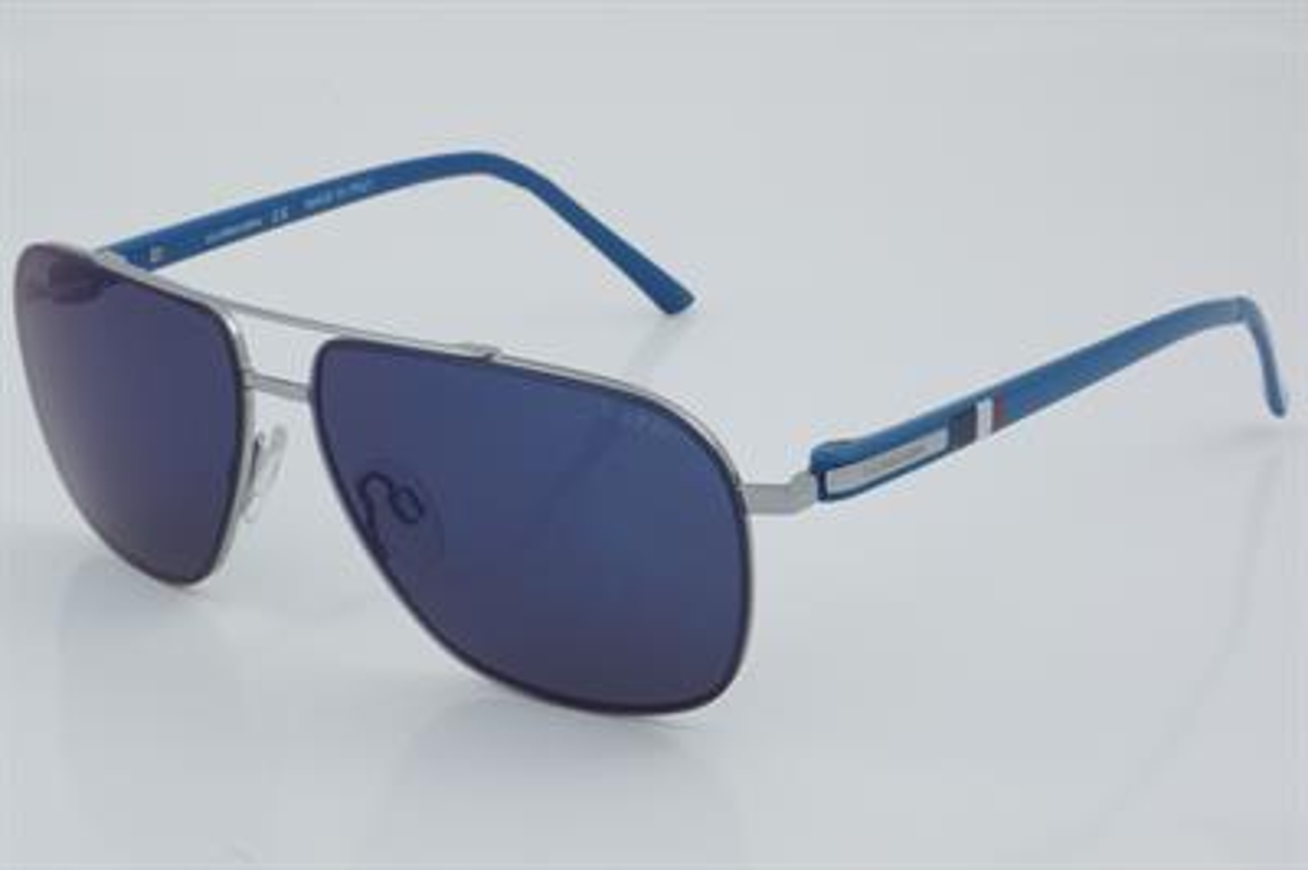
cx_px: 654
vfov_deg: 18.2
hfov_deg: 27.0
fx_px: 2723
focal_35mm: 75
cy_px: 435
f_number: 32
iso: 100
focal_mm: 50
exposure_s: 1/3
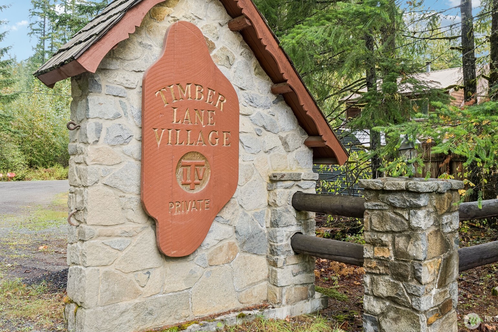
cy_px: 151
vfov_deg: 39.9
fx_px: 456
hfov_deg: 57.2
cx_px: 269
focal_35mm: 33
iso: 400
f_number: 9
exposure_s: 1/30
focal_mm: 20
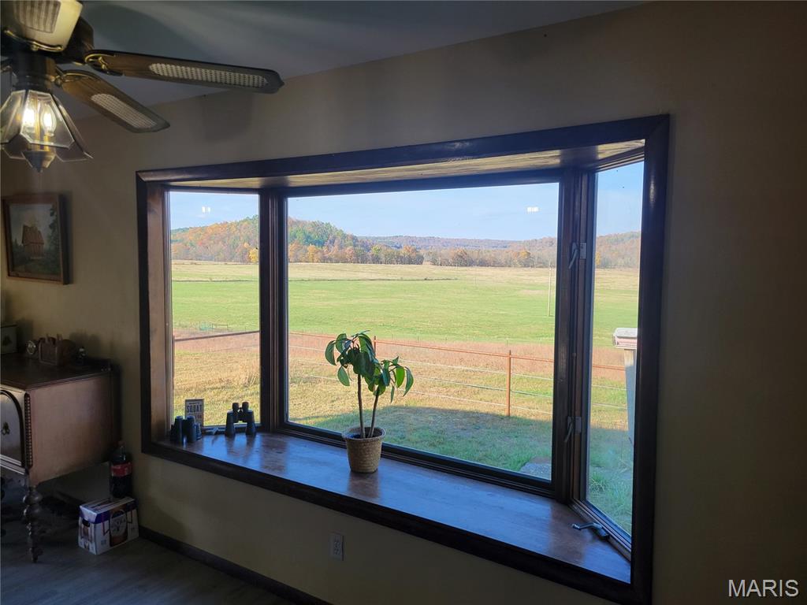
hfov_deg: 67.3
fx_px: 606
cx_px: 404
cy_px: 302
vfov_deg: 53.1
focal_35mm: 26
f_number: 1.8
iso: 40
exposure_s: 1/249
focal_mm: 5.4
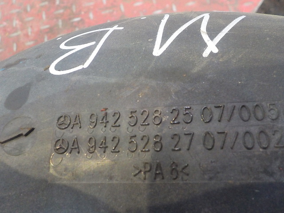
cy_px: 106
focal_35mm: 30
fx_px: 246
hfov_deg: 60.0
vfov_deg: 46.8
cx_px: 142
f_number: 3.3
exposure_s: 1/8
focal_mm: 4.1
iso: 400
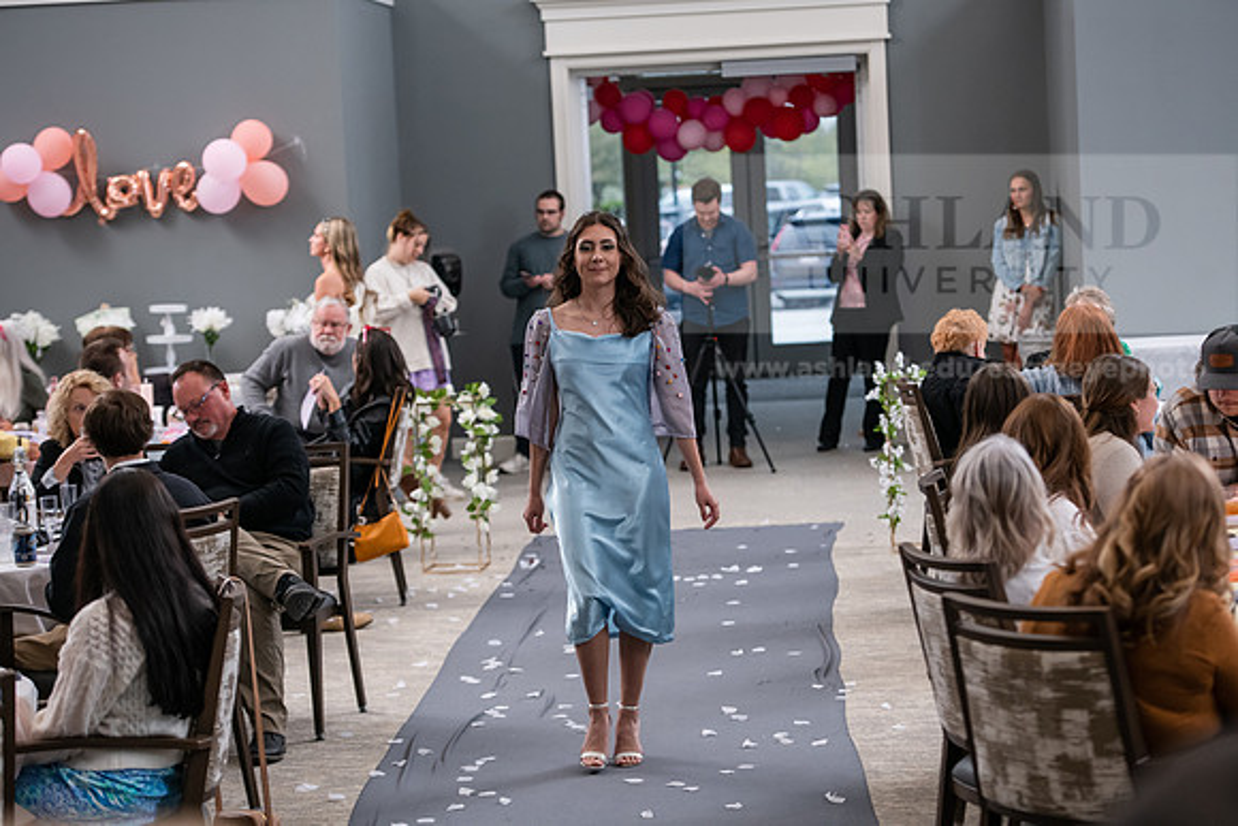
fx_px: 3268
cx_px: 619
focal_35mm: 95
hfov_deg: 21.5
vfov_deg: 14.4
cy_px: 413
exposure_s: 1/200
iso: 1600
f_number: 3.5
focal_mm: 95
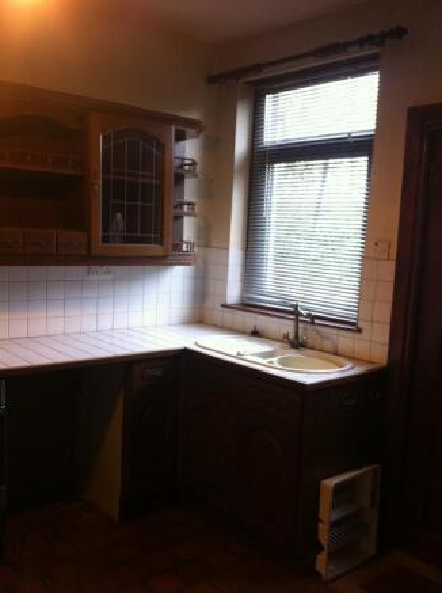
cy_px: 296
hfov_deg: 40.6
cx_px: 221
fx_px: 598
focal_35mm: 35
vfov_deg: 52.7
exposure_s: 1/15
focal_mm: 3.85
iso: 160
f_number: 2.8
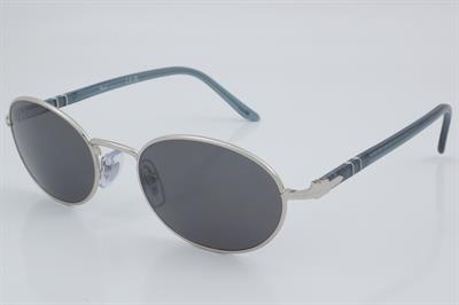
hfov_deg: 27.0
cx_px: 230
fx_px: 955
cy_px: 152
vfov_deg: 18.2
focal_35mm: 75
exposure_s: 1/3
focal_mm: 50
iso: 100
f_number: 32
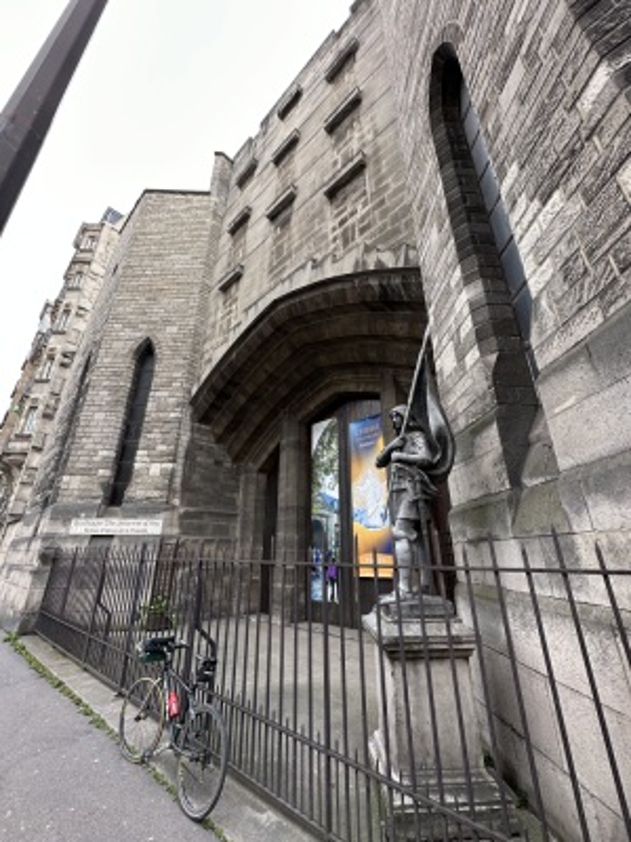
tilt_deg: +22.7
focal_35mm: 14
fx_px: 340
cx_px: 316
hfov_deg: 85.7
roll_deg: -0.6
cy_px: 421
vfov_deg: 102.1
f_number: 2.2
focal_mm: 2.22
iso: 40
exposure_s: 1/162
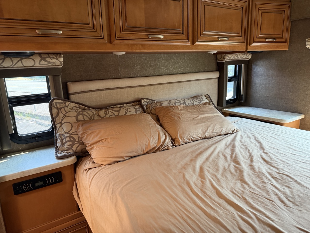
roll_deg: +4.4
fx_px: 215
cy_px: 116
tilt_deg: -13.4
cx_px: 155
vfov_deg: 56.8
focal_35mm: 24
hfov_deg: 71.6
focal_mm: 6.76
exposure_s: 1/60
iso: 250
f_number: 1.78
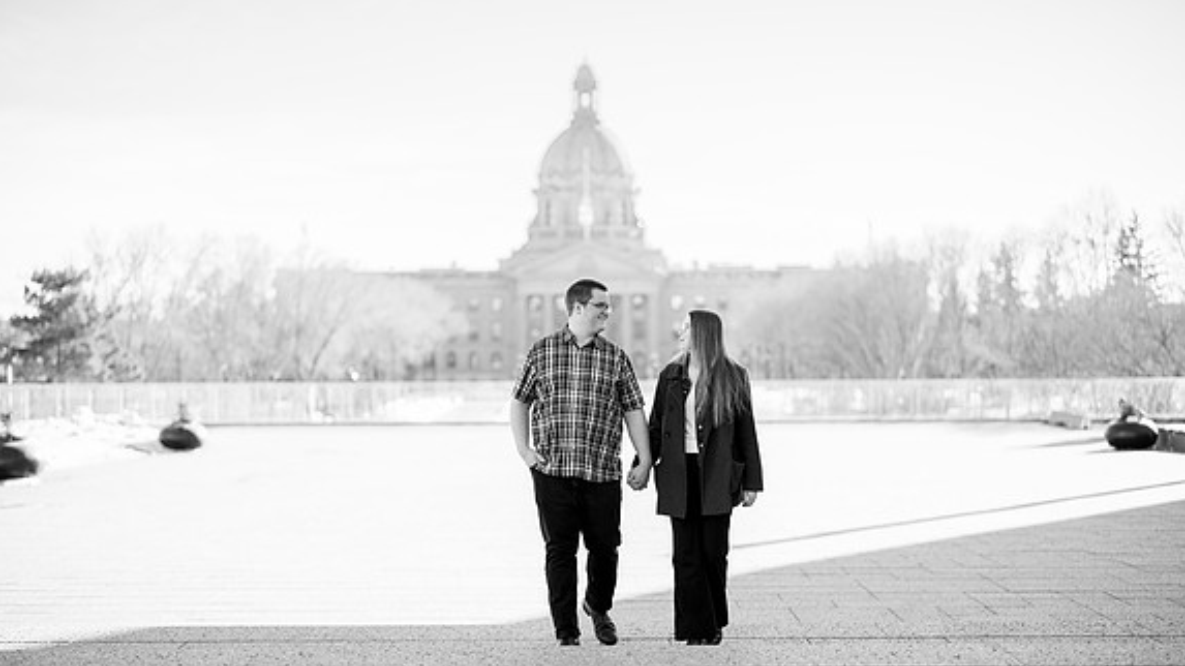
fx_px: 1665
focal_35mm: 53
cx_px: 589
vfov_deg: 22.6
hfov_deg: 39.2
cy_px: 363
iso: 100
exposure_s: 1/3200
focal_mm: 50
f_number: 1.2
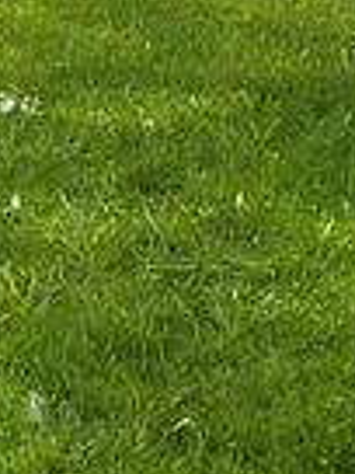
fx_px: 1682
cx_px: -393
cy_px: -514
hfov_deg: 10.8
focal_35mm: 123
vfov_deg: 13.4
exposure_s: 1/2165
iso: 32
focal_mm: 5.1
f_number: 1.6
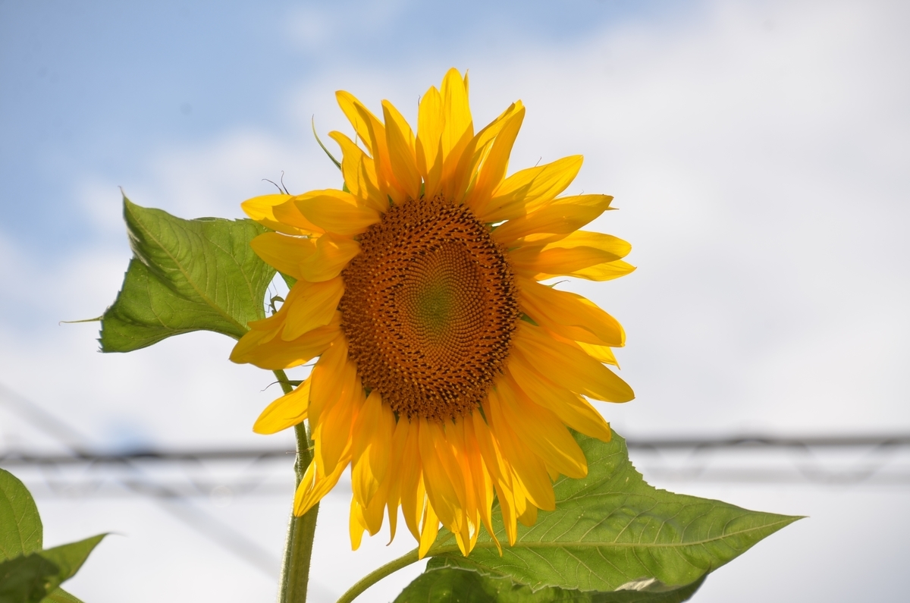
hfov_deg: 5.5
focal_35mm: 375
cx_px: 455
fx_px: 9460
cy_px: 302
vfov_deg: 3.7
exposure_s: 1/250
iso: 100
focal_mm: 250
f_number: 10
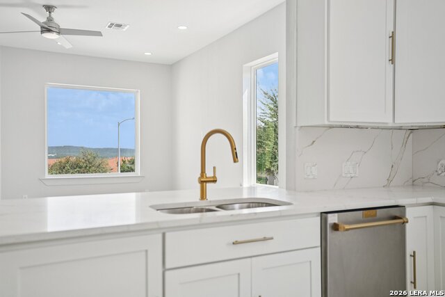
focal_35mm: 31
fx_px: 383
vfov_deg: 42.3
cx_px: 222
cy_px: 148
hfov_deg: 60.3
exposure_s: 1/1000
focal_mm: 31
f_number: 2.8
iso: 400
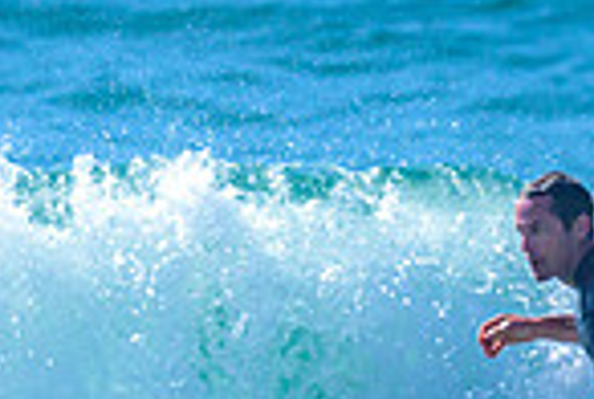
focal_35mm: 4303
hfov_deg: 0.5
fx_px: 71144
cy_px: 466
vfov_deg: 0.3
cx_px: 285
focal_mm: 800
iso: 360
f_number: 6.3
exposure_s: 1/3200
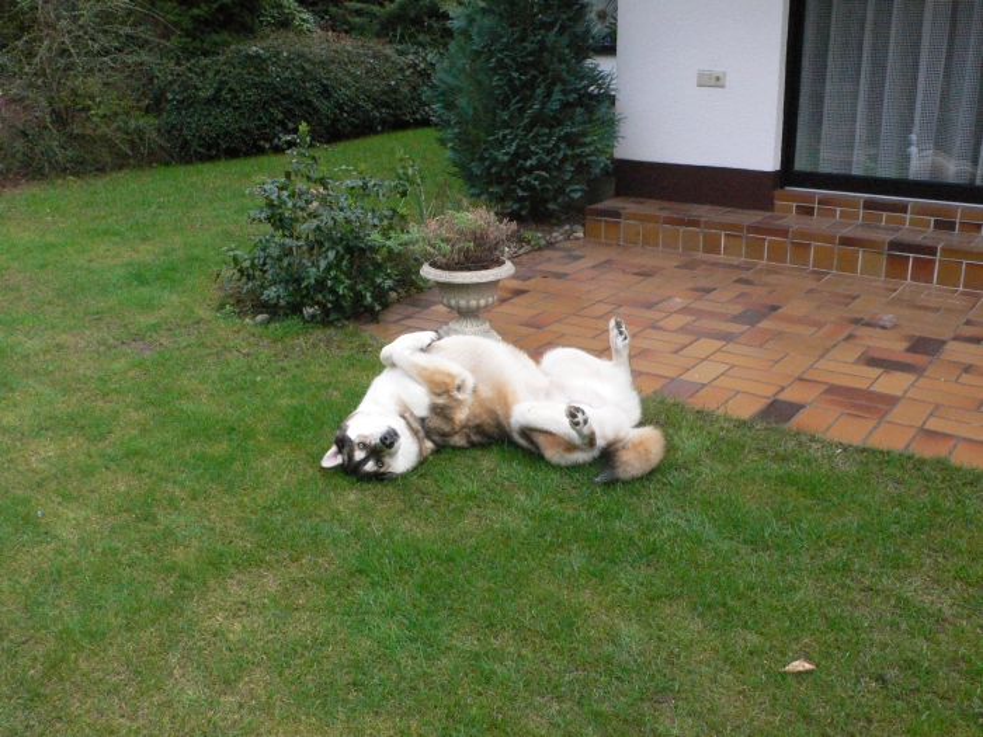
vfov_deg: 41.8
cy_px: 368
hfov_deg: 54.0
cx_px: 492
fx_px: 966
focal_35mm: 34
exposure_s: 1/500
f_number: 5.6
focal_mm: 6.3
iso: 400
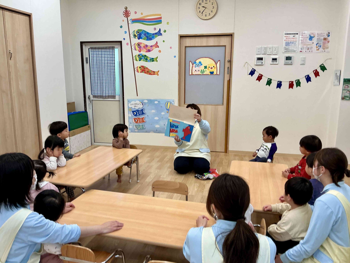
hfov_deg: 61.7
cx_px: 175
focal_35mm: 29
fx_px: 293
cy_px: 132
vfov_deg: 48.2
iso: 32
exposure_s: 1/120
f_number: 1.8
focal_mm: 3
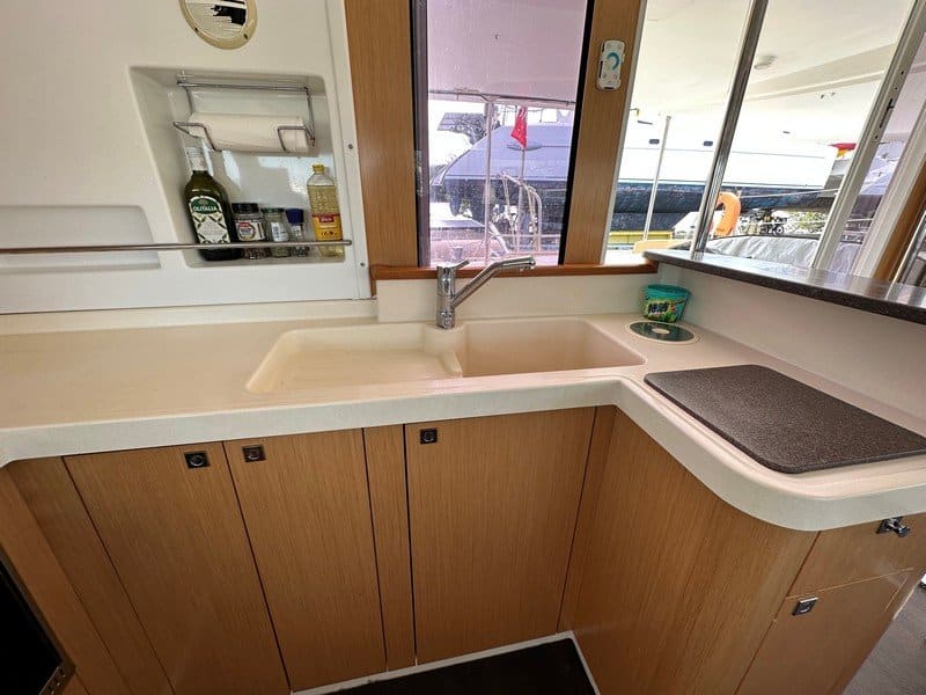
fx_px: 375
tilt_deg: -22.2
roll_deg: -0.1
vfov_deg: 85.7
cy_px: 348
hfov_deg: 102.1
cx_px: 463
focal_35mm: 14
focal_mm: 2.22
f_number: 2.2
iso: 50
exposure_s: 1/99
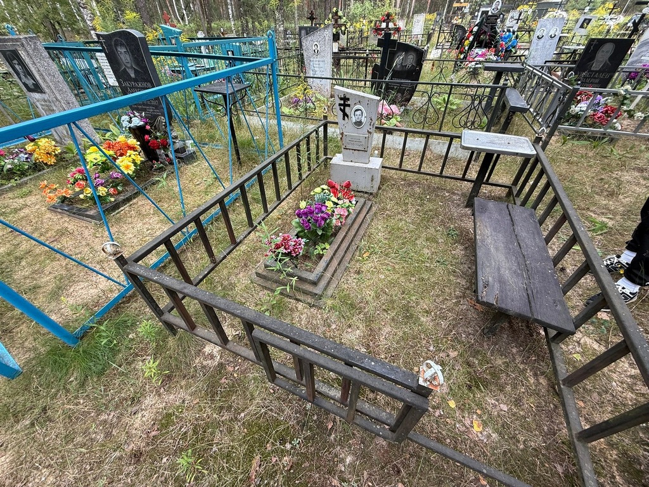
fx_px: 262
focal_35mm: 14
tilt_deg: -40.5
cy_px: 244
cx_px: 324
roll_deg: +0.7
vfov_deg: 85.7
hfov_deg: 102.1
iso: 50
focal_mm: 2.22
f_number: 2.2
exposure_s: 1/119
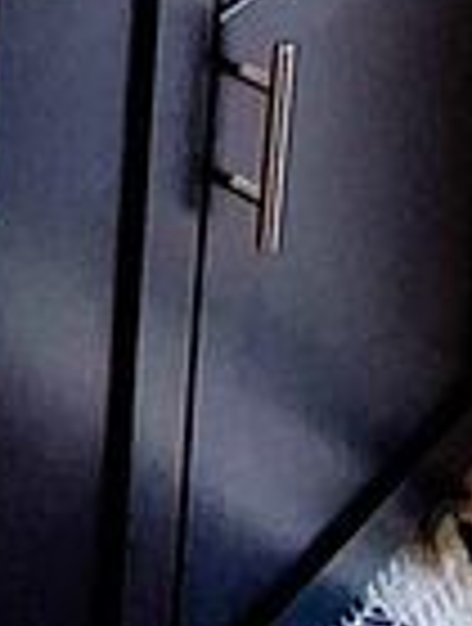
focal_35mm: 124
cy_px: -874
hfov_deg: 11.1
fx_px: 2244
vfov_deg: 12.5
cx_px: -400
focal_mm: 1.5
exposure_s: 1/40
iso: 50
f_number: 2.2
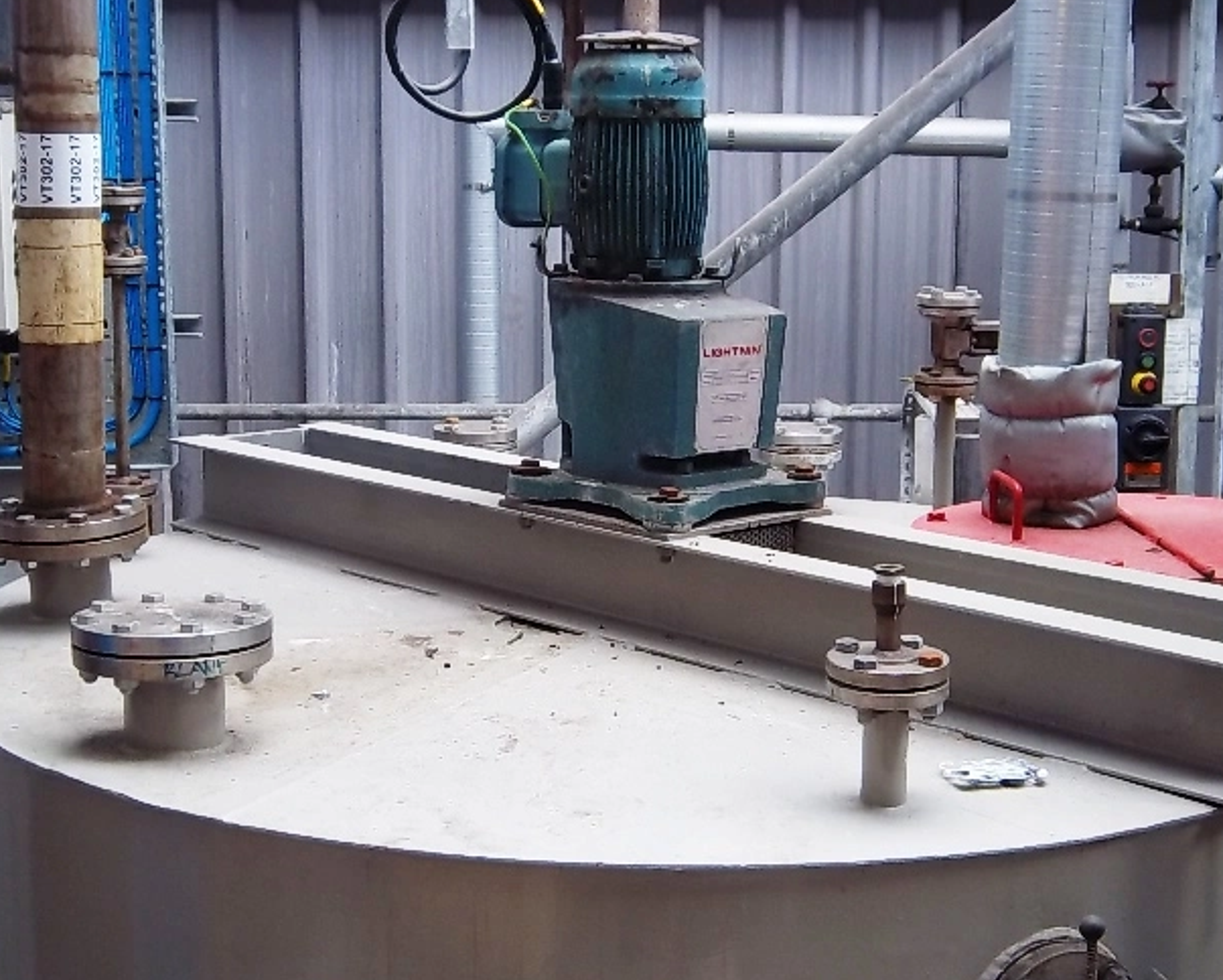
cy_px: 454
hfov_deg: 32.5
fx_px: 2100
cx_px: 621
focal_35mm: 58
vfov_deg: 26.2
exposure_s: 1/40
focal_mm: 6.17
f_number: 3.86
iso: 80
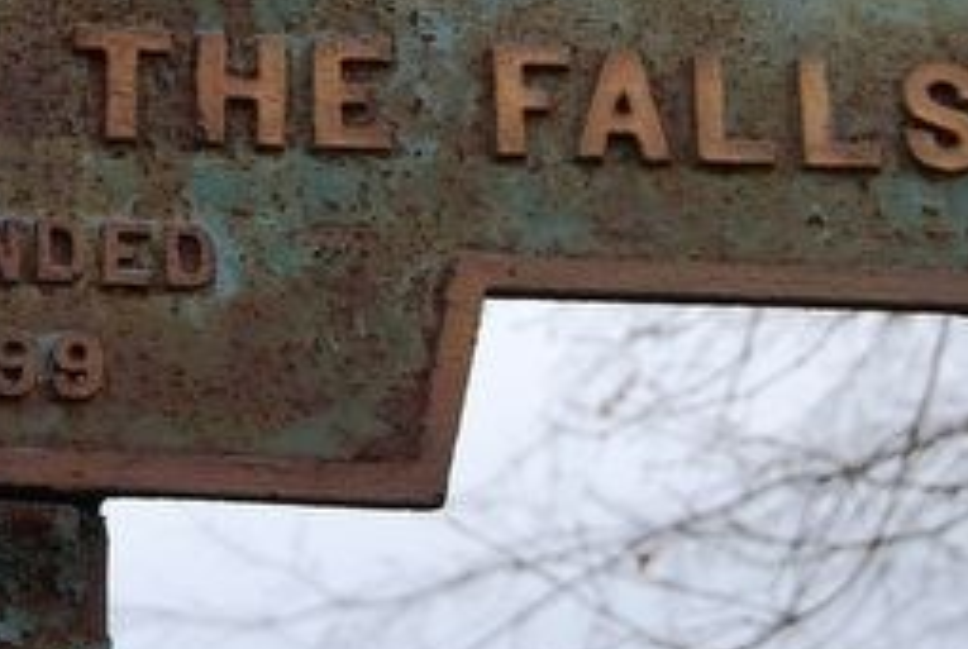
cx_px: 11
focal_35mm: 179
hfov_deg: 11.4
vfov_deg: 7.6
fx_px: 4821
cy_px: -224
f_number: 5.6
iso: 160
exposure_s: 1/125
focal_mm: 38
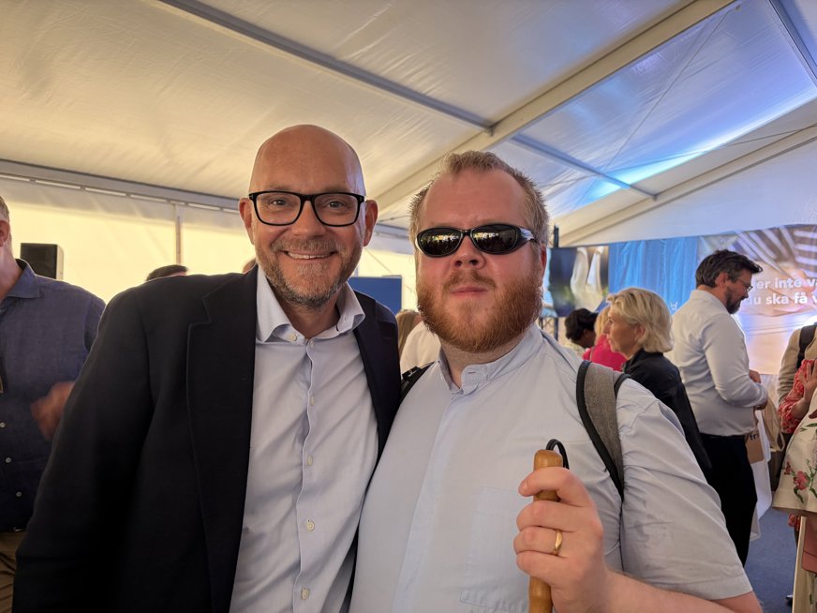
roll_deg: -0.2
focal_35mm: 26
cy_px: 306
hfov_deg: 67.3
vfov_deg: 53.1
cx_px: 408
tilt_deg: +1.3
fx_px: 614
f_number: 1.6
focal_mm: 5.96
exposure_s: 1/50
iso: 125
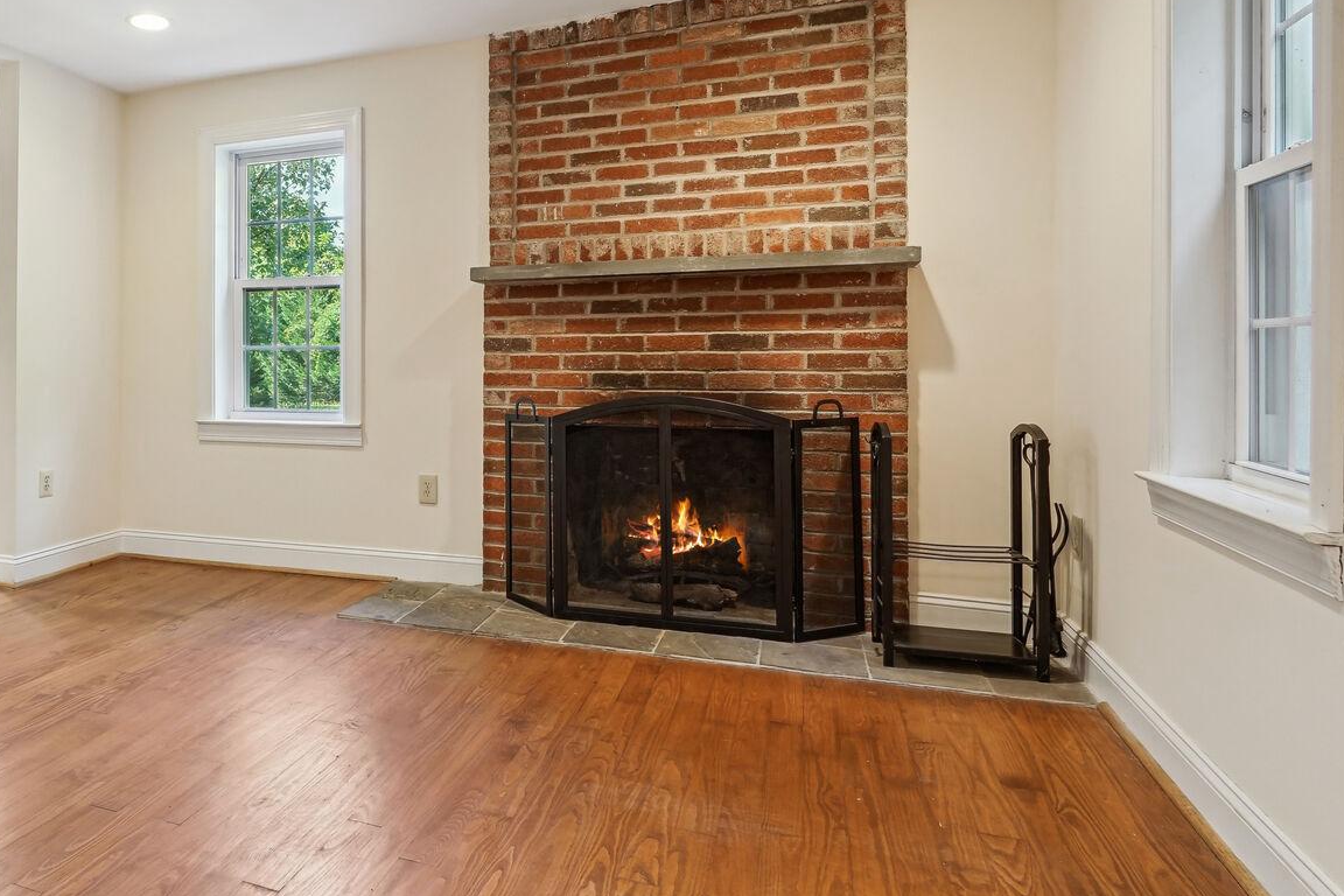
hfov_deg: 69.1
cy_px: 340
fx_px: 896
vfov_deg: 52.6
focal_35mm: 24
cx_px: 341
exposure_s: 1/30
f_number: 9
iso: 800
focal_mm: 16
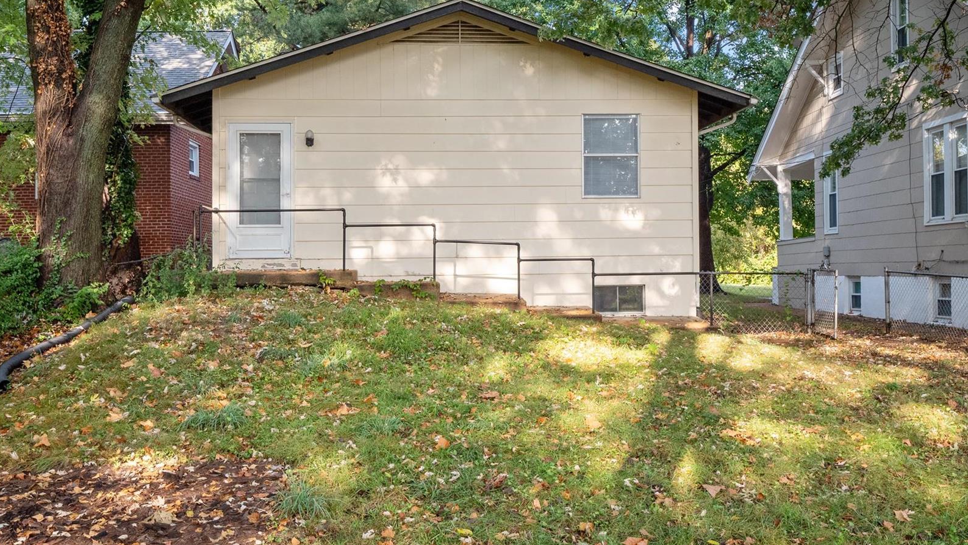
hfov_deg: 52.8
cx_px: 482
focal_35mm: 38
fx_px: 975
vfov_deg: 31.2
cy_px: 243
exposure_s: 1/100
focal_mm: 18
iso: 400
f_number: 8
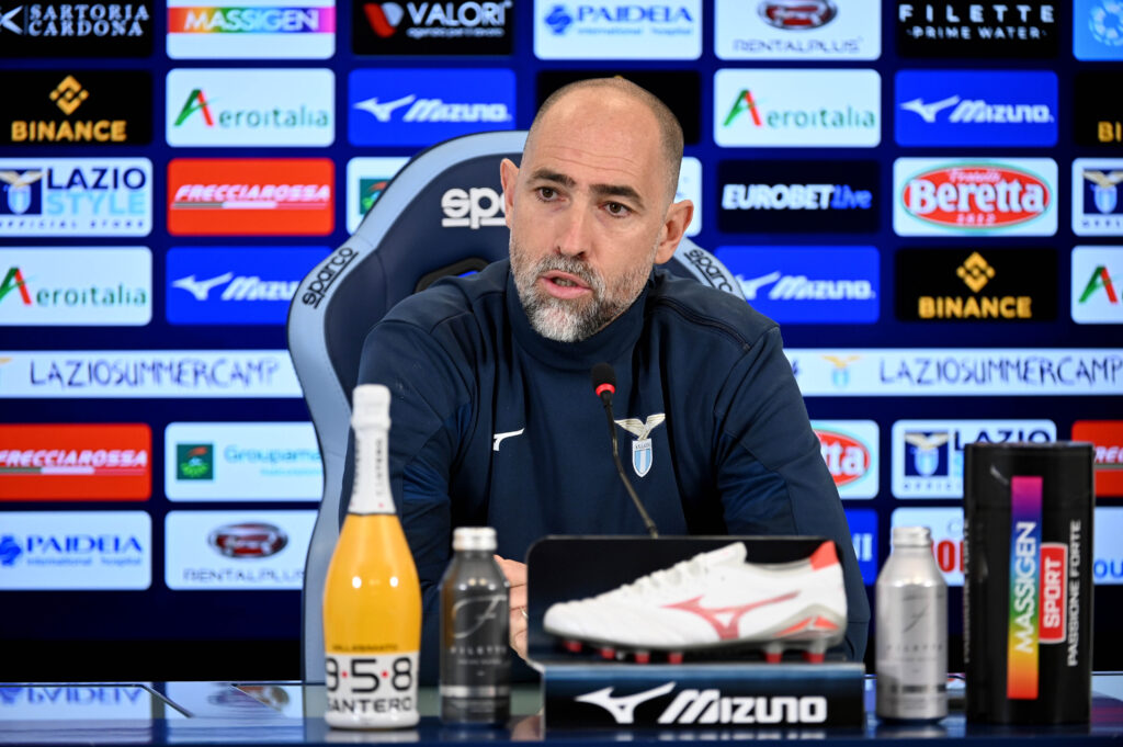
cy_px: 374
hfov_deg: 6.9
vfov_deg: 4.6
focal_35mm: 300
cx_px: 562
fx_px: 9351
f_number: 4.5
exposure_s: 1/200
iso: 1250
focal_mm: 300
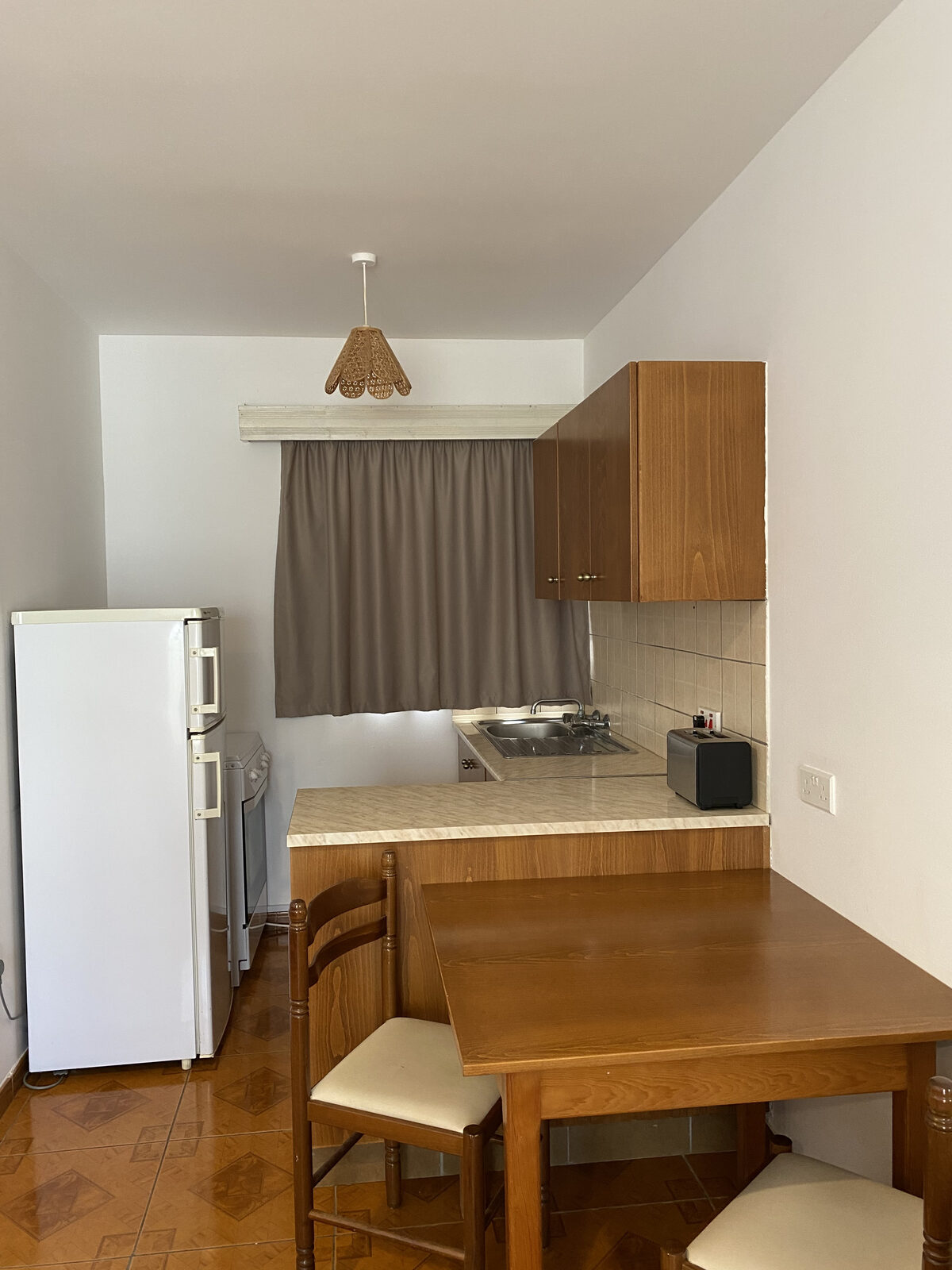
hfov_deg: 53.1
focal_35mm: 26
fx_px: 953
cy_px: 635
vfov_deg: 67.3
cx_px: 476
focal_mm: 4.25
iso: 160
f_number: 1.8
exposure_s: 1/50
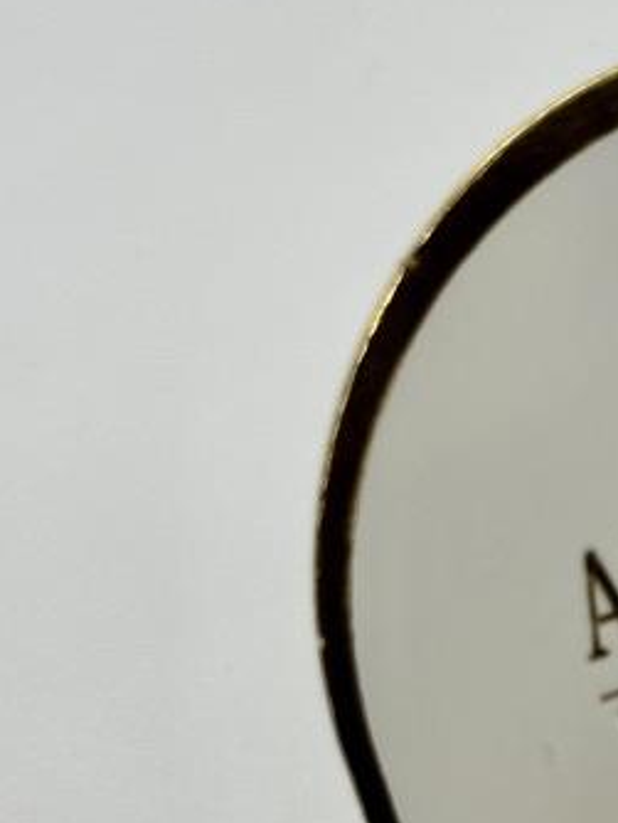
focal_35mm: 147
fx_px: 3495
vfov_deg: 13.4
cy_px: 638
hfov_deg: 9.9
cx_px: 864
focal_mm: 6.86
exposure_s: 1/218
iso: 50
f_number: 1.78
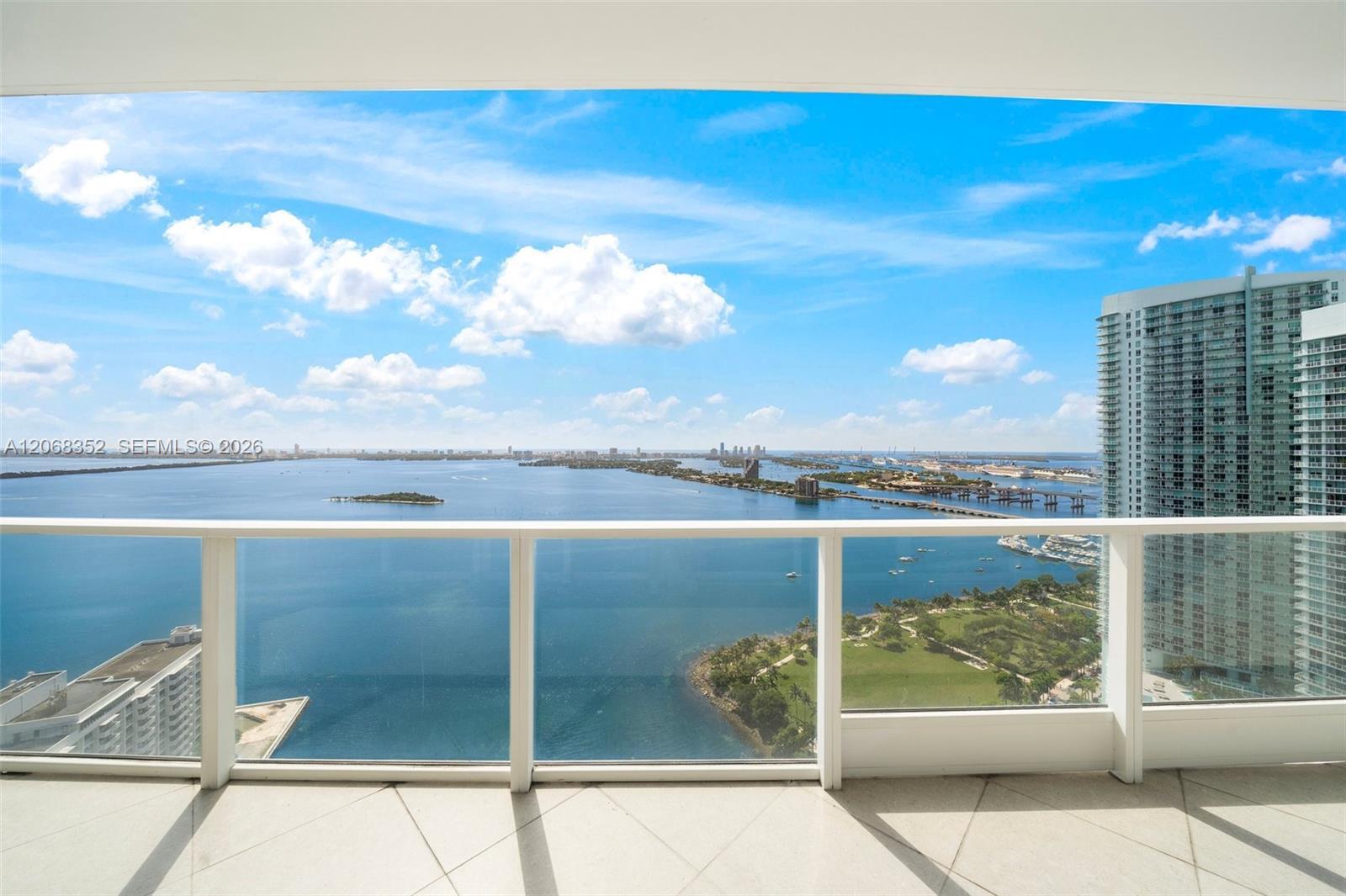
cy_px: 448
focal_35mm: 12
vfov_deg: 89.9
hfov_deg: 112.6
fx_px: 448
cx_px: 673
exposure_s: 1/640
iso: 100
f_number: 8
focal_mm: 12
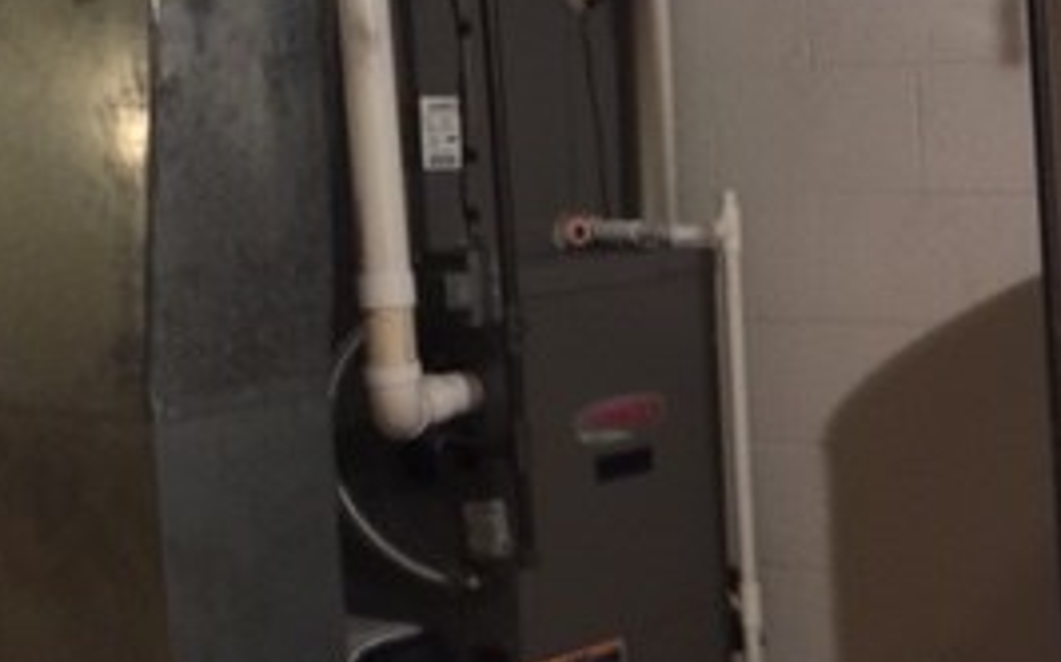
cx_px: 1189
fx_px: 2139
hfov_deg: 25.6
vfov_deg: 17.6
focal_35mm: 74
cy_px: 327
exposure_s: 1/4
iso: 64
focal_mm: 4.15
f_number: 2.2
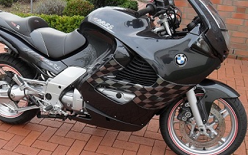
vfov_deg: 29.9
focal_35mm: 43
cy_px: 78
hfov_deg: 46.1
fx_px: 291
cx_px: 111
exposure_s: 1/90
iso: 100
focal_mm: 6.2
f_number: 2.8
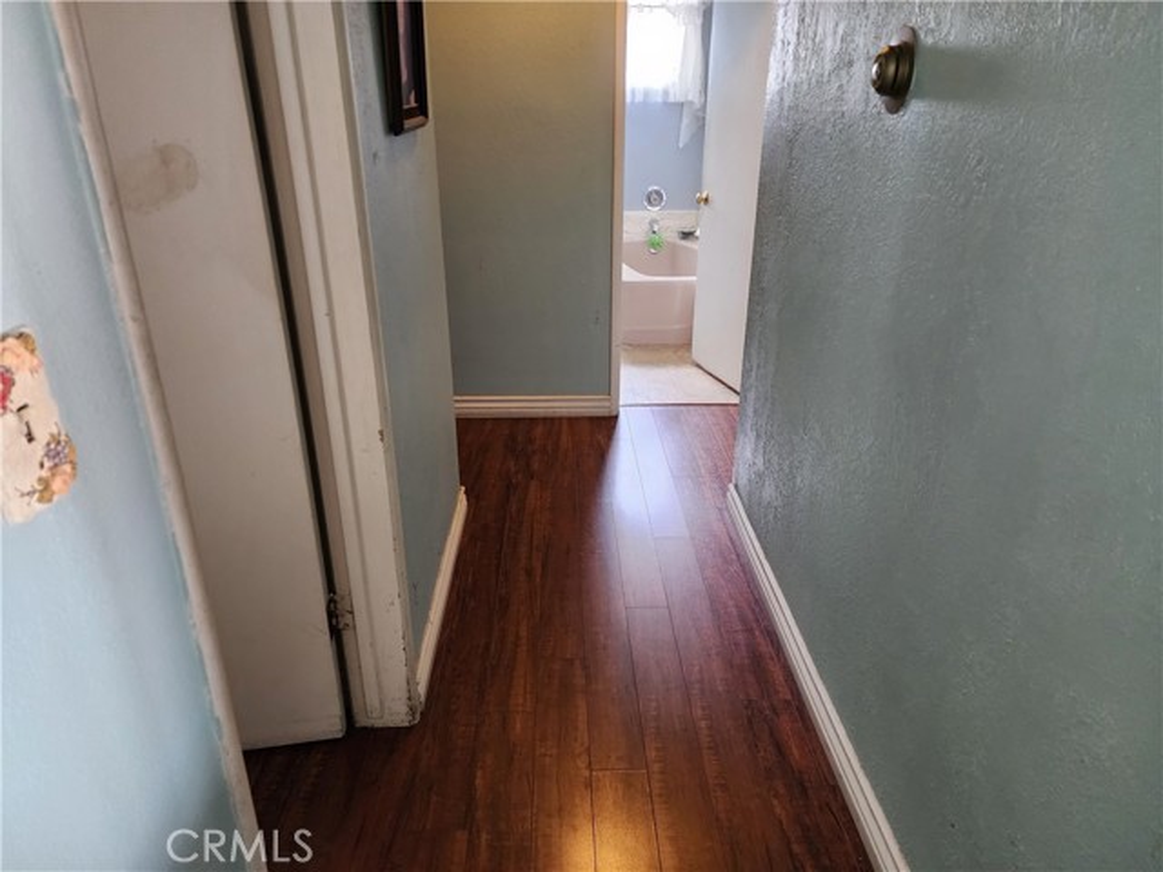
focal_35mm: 23
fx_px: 773
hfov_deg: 73.9
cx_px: 582
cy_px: 436
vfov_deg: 58.9
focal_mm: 6.4
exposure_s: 1/60
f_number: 1.8
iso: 640
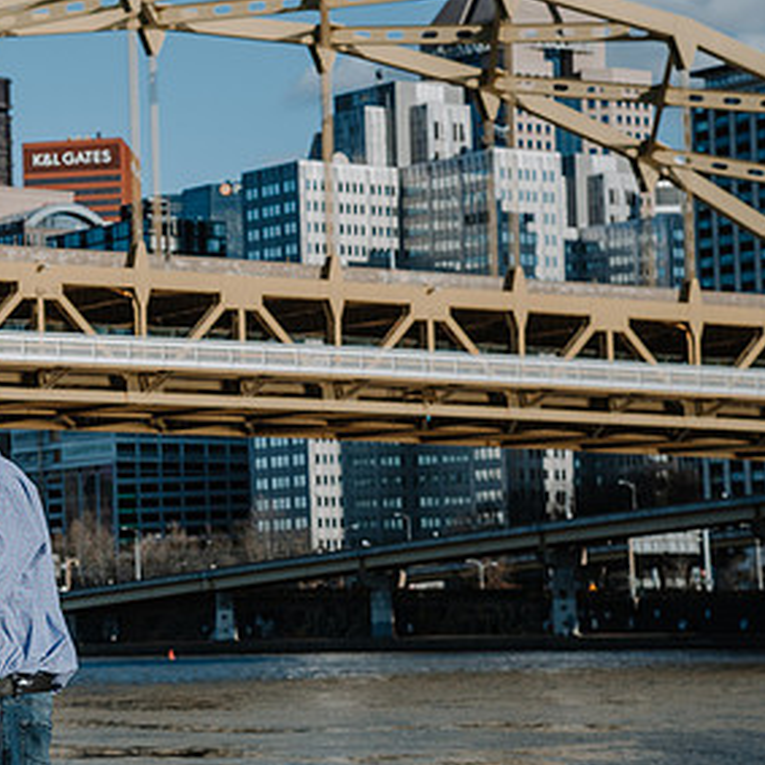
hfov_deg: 14.1
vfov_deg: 14.3
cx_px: -14
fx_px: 3050
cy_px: 391
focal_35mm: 122
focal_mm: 70
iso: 200
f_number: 7.1
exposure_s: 1/800
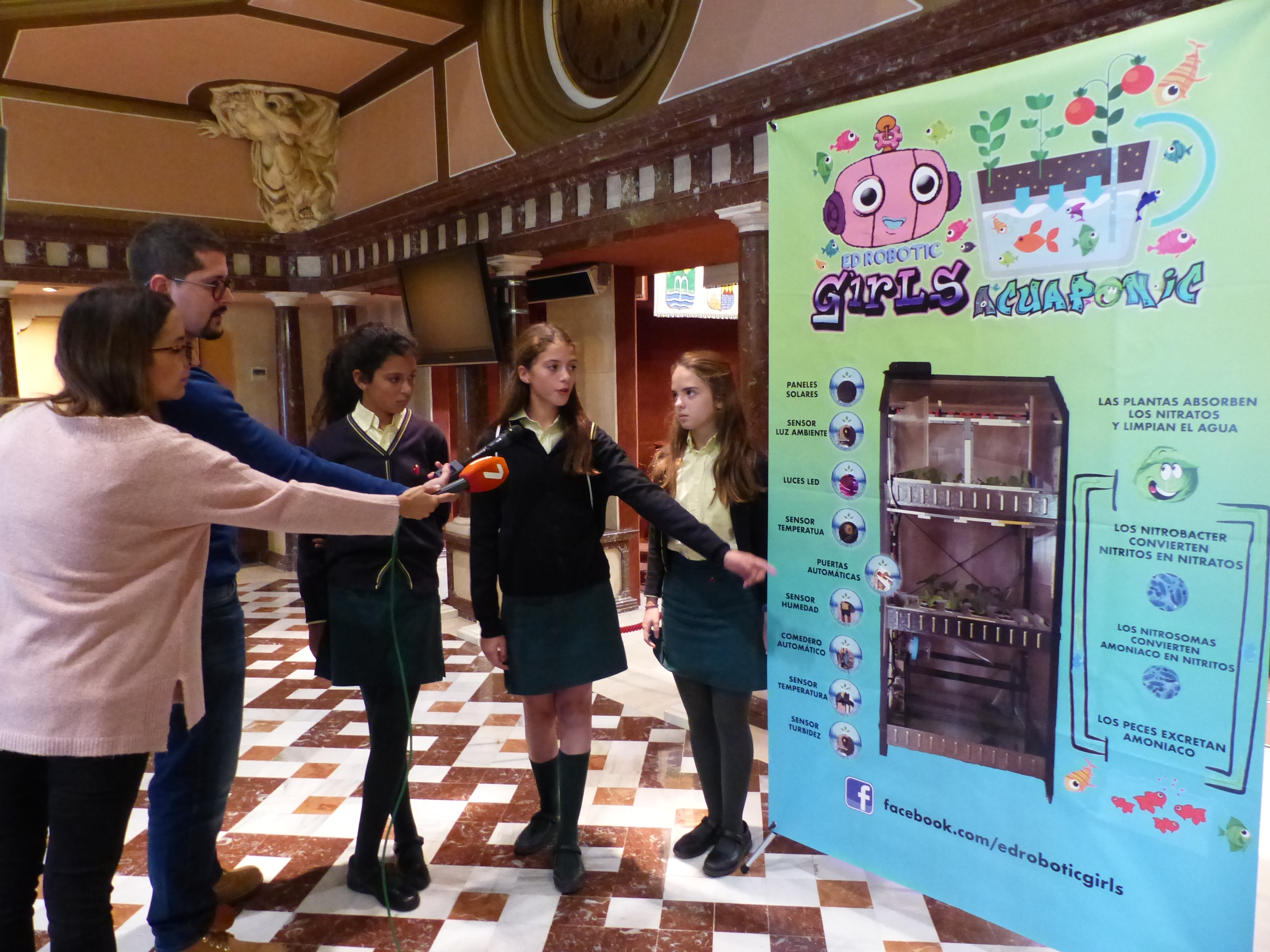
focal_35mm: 25
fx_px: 917
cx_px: 635
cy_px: 476
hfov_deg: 69.4
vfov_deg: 54.9
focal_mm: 4.5
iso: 800
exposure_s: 1/25
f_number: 2.8
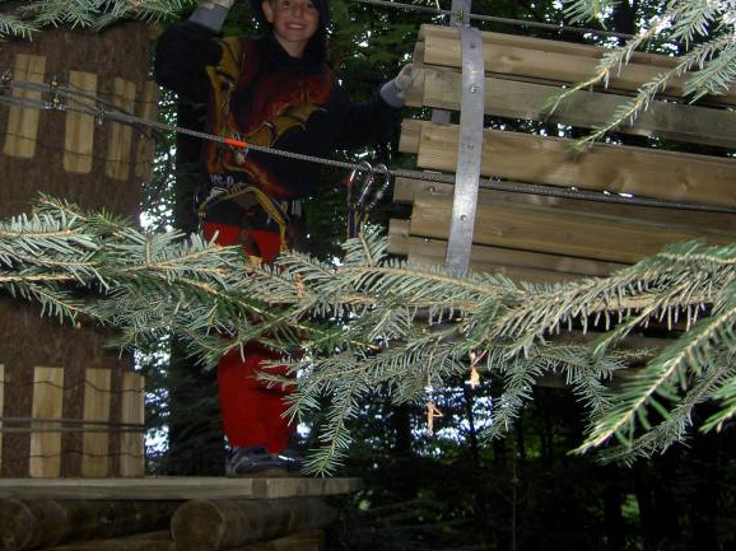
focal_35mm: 54
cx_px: 309
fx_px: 1148
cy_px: 178
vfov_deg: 26.8
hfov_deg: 35.5
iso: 100
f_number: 2.8
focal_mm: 8
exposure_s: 1/60
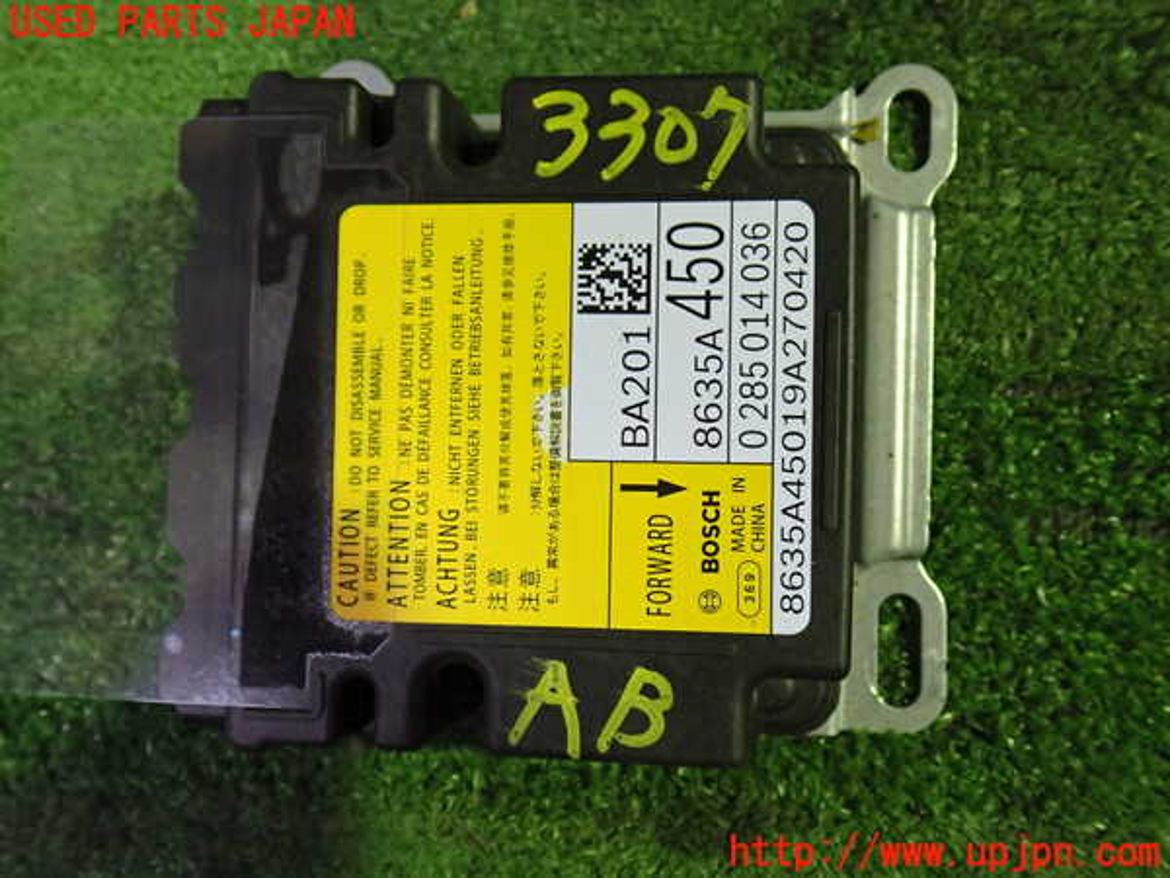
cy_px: 439
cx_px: 585
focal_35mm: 30
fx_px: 1014
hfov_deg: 60.0
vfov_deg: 46.8
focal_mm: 5.4
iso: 400
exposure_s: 1/30
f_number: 2.3
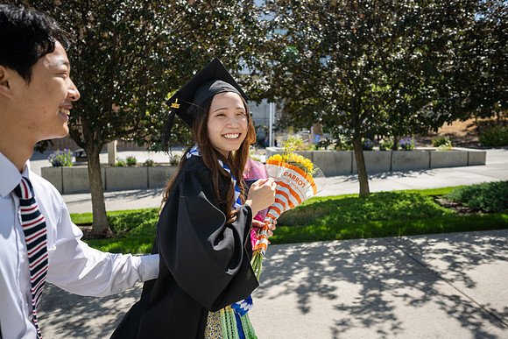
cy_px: 170
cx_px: 254
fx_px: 423
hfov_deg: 61.9
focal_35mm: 30
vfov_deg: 43.6
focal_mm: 30
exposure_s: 1/800
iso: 100
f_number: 4
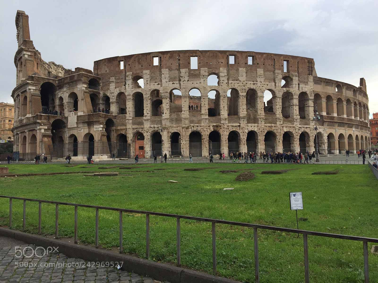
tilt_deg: +4.7
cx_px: 189
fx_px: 317
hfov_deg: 61.7
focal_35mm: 29
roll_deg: +0.7
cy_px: 142
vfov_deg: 48.2
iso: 32
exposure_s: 1/760
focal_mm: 4.15
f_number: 2.2
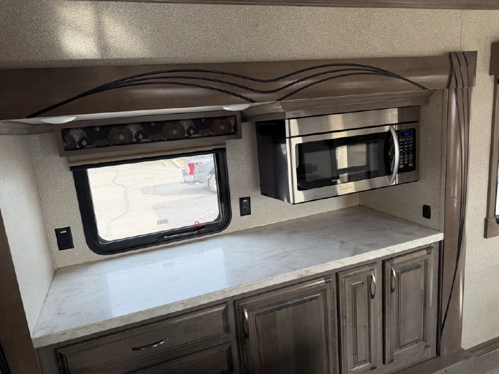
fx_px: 346
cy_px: 187
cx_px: 250
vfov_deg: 56.8
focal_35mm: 24
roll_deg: +4.3
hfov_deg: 71.6
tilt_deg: -8.7
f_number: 1.78
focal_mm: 6.76
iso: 200
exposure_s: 1/105
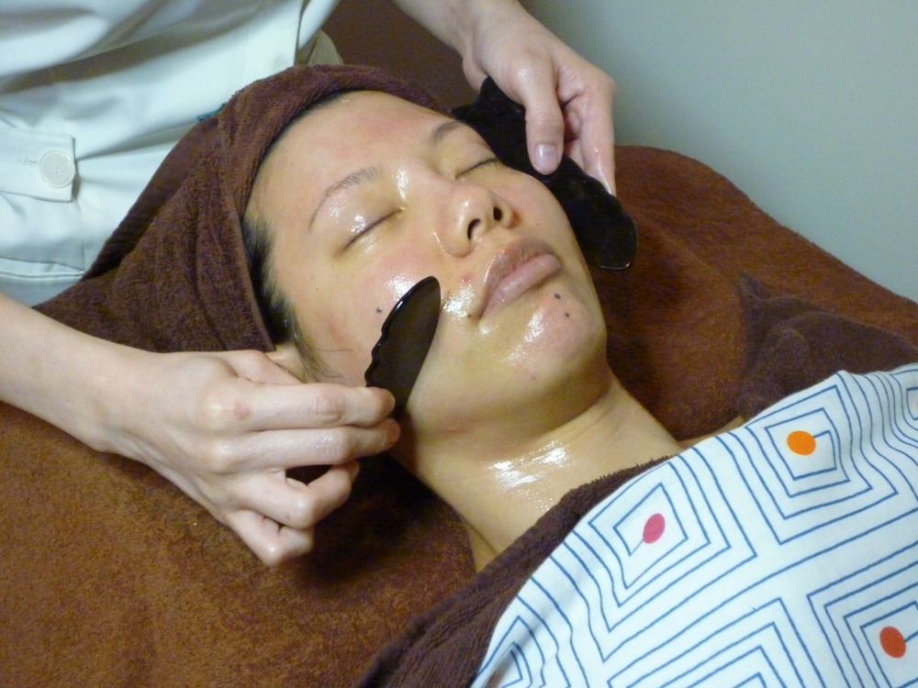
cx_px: 459
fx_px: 1406
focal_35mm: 53
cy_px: 344
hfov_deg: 36.2
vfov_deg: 27.5
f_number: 4.3
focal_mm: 9.3
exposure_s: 1/15
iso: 800
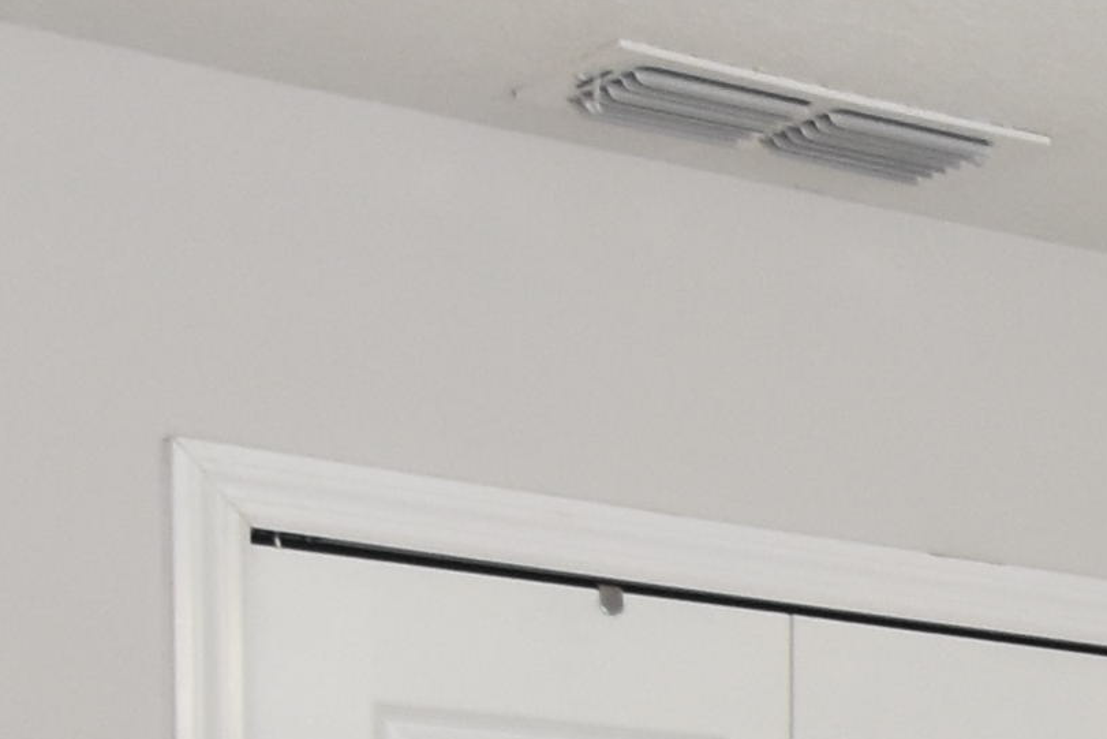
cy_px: 1371
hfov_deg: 15.7
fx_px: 3414
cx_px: 1997
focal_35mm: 111
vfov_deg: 11.4
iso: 800
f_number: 3.5
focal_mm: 10
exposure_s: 1/30
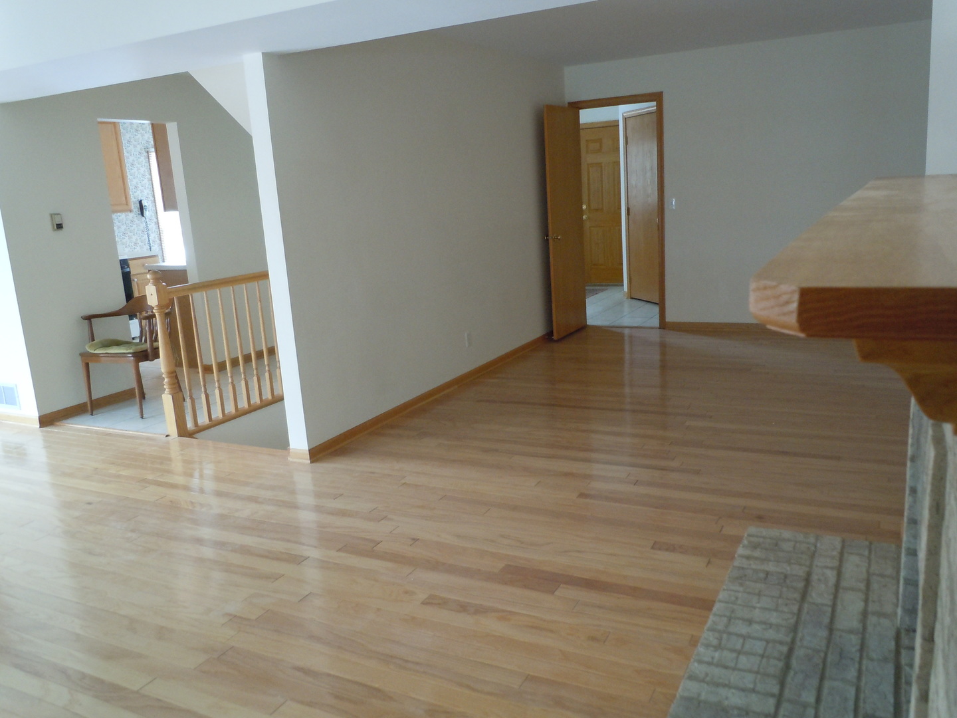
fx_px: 774
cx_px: 478
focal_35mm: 28
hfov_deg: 63.4
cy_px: 359
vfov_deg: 49.7
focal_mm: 5
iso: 400
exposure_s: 1/15
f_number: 3.7
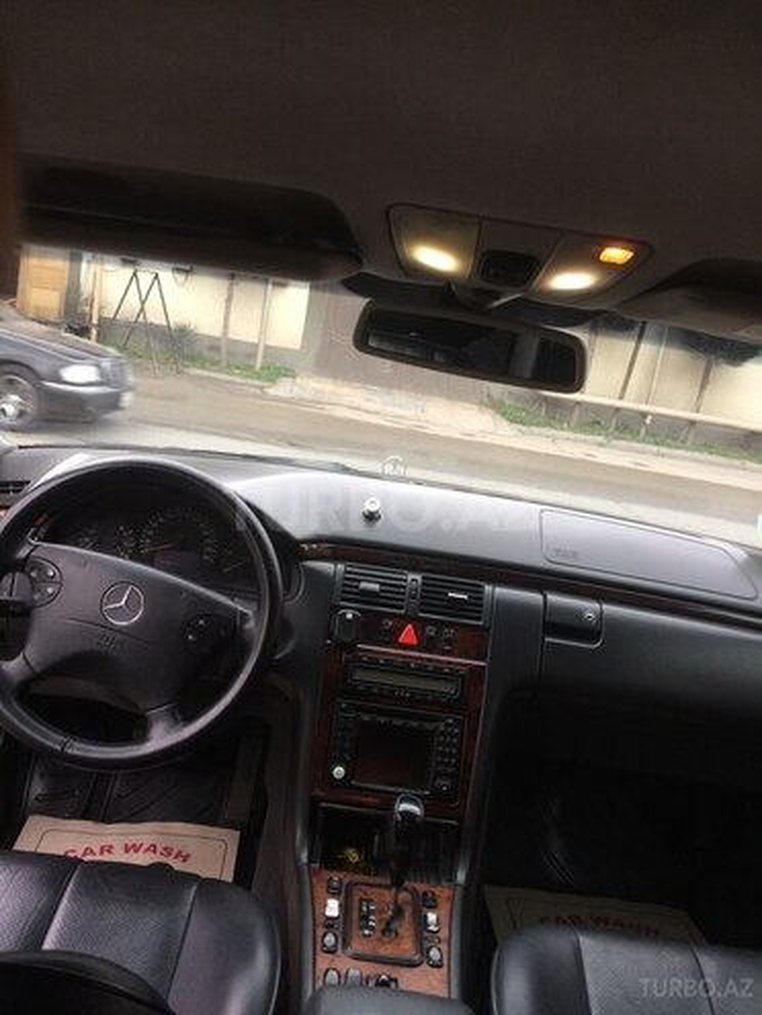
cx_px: 381
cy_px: 508
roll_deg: -10.0
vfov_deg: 61.7
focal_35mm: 29
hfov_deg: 48.2
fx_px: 851
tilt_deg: -14.3
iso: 64
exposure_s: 1/100
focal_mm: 4.15
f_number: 2.2
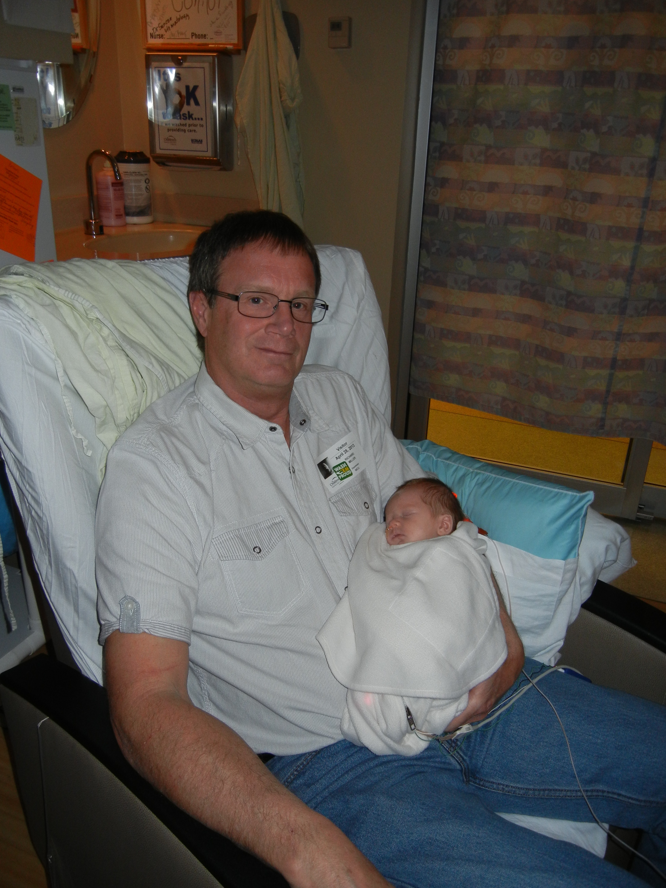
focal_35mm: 30
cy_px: 444
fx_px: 770
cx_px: 333
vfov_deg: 60.0
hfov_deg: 46.8
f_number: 3.5
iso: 200
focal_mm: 5.4
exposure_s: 1/30
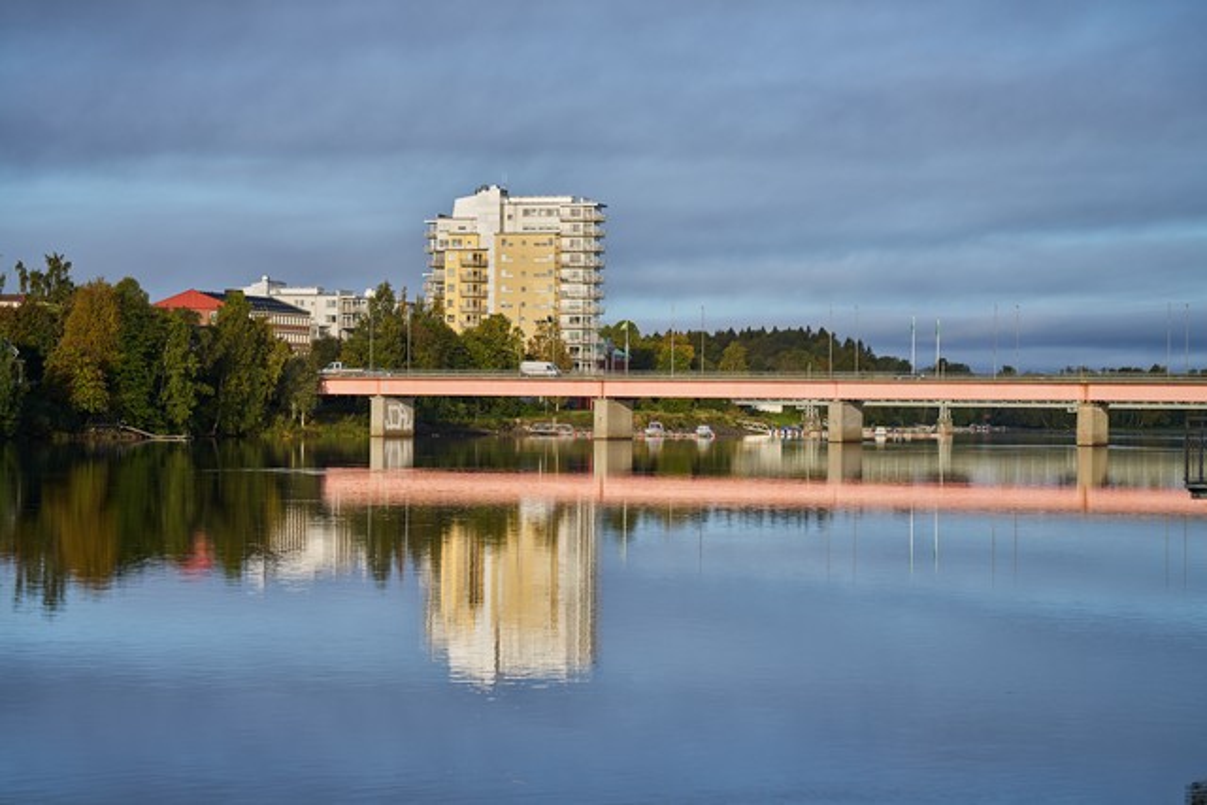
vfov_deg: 13.7
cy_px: 402
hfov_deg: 20.4
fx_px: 3353
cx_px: 604
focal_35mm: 100
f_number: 2.8
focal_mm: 100
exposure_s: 1/4000
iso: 100
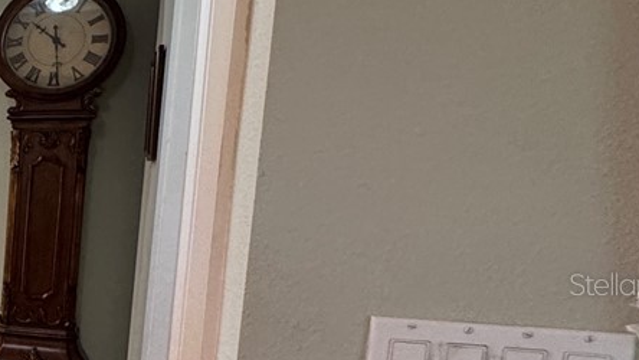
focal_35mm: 55
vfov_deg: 21.6
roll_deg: +0.4
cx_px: -446
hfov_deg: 23.8
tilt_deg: -9.2
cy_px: 284
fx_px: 932
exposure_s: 1/60
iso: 250
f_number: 2.2
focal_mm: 2.22
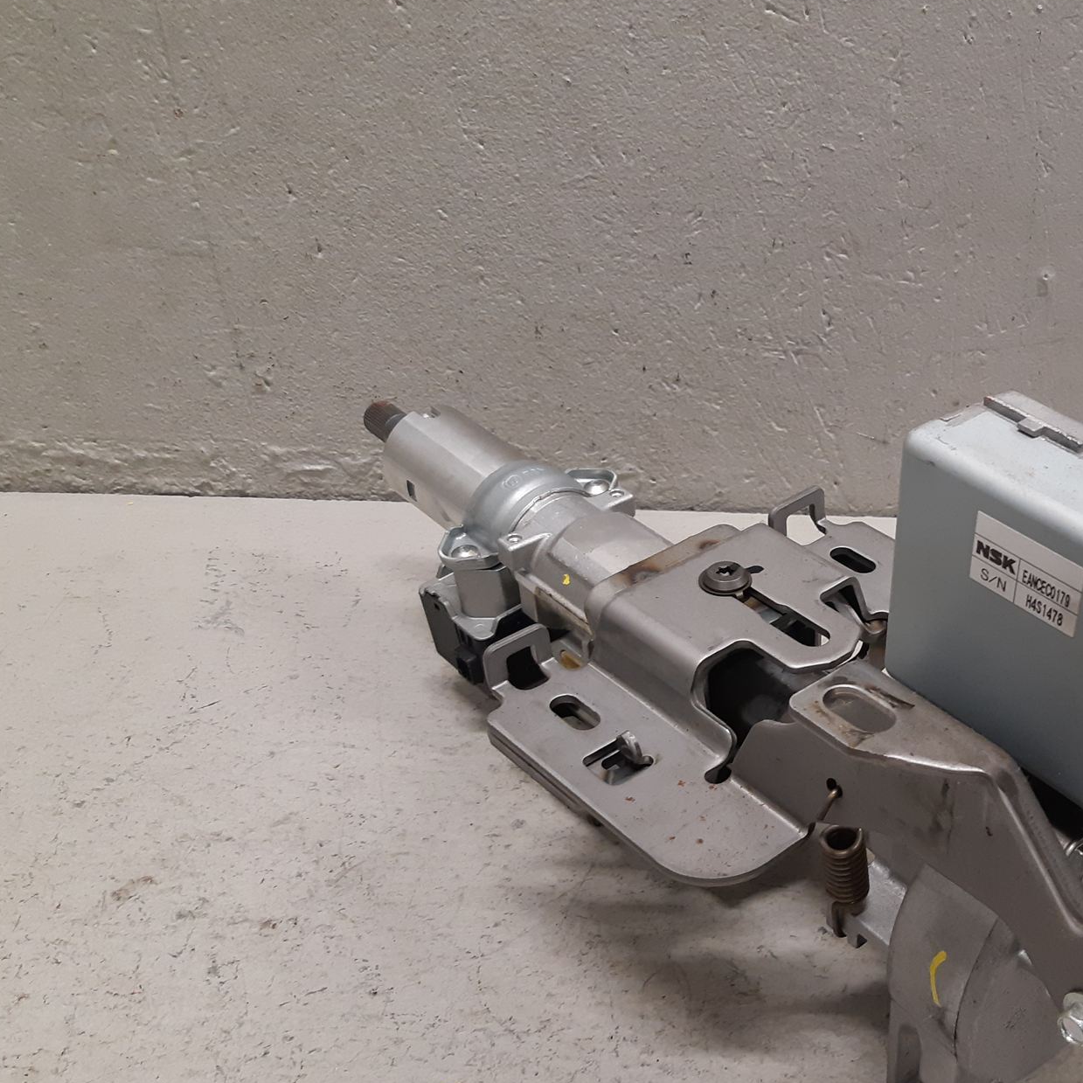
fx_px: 1345
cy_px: 630
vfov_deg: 43.7
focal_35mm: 38
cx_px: 846
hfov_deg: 42.2
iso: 160
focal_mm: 3.93
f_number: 1.7
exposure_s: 1/50
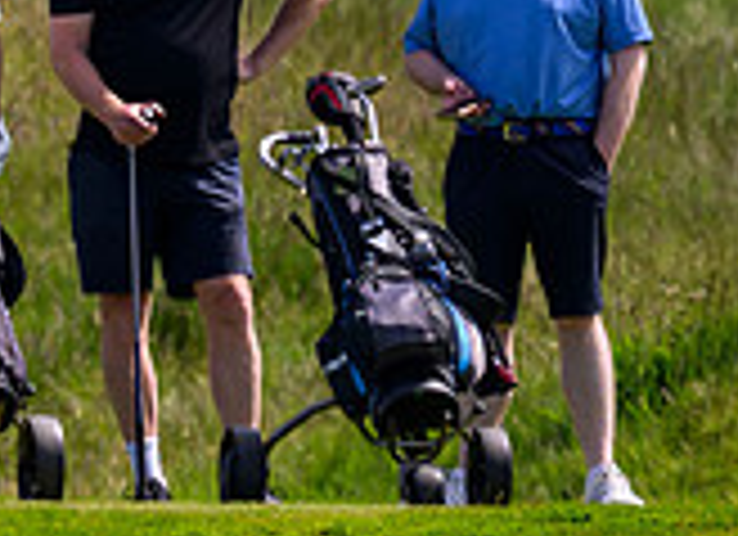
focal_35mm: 2748
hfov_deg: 0.7
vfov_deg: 0.5
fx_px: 57908
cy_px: -210
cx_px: -582
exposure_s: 1/2500
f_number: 4
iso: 500
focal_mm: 560
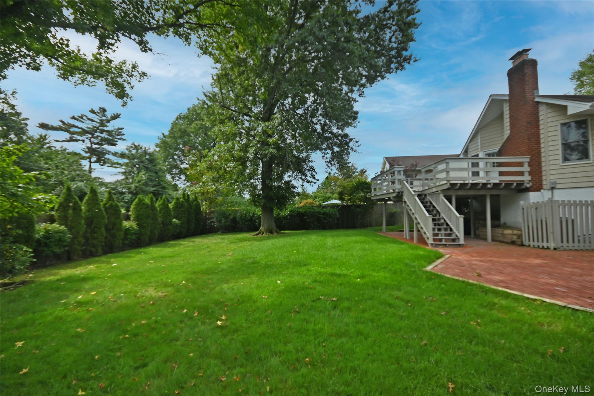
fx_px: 247
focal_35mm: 15
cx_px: 297
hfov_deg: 100.4
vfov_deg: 77.3
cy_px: 198
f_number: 6.3
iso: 100
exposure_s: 1/320
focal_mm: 10
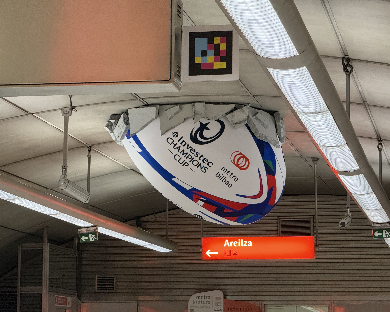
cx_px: 205
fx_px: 1454
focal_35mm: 126
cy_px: 157
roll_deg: +0.0
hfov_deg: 15.3
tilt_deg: +8.0
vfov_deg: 12.2
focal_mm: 15.66
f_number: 2.8
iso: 500
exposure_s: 1/50
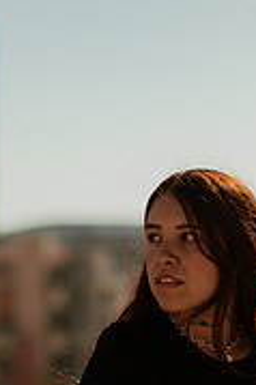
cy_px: 376
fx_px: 1560
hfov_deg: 9.4
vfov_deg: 13.9
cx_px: 163
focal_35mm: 146
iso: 50
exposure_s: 1/8000
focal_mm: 58
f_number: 1.8
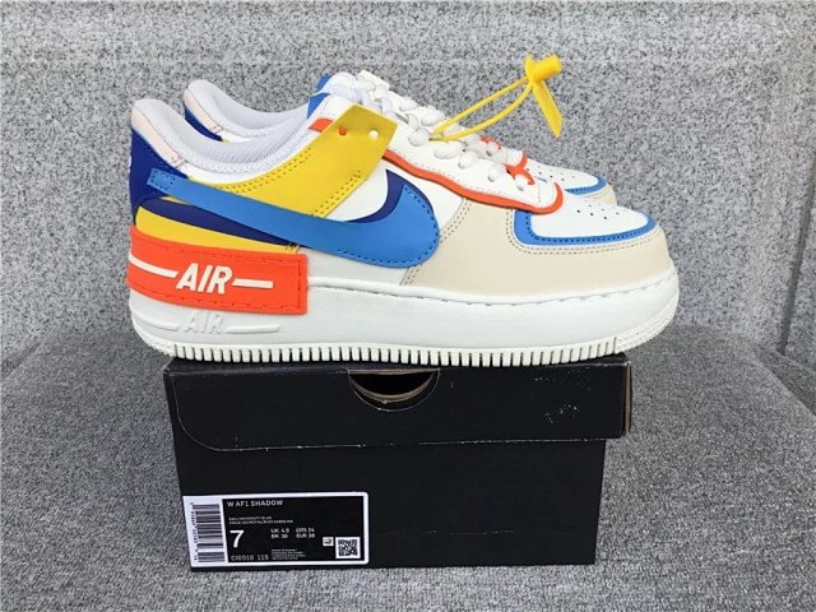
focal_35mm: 31
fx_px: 731
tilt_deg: -20.6
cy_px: 306
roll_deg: +0.2
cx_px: 408
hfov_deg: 58.4
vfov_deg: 45.4
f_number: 2.4
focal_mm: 3.3
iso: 25
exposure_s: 1/143
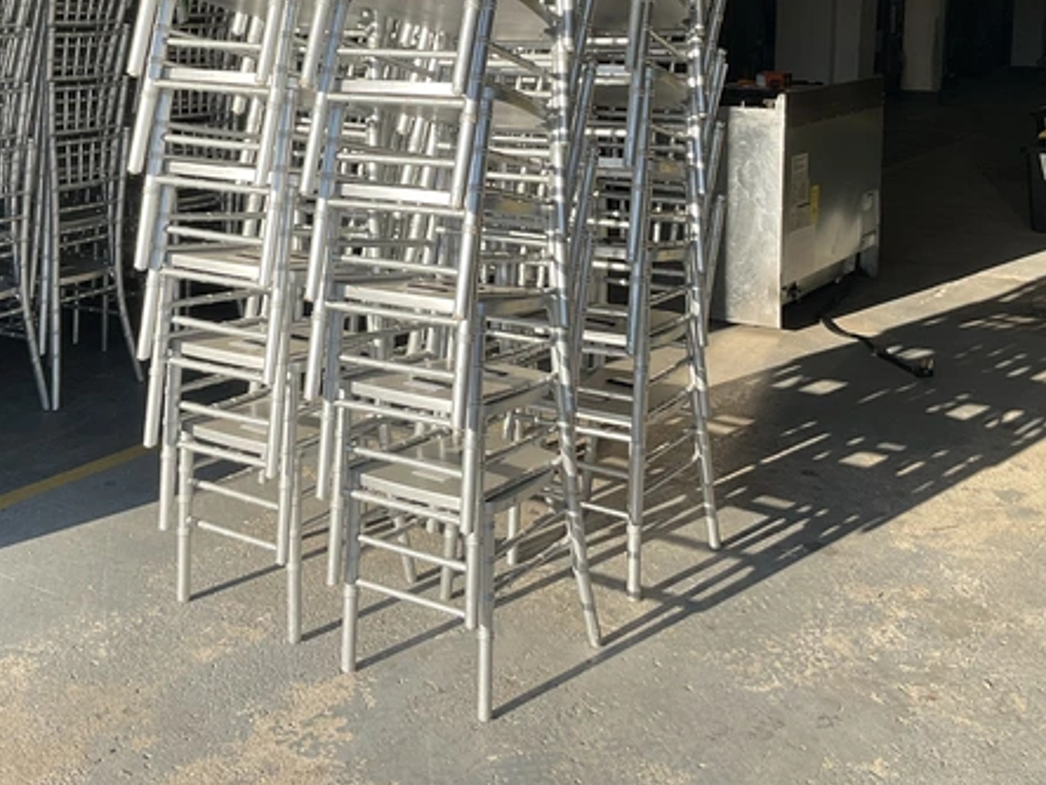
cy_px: 145
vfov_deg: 29.0
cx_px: 452
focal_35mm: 49
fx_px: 1481
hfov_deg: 38.8
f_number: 1.8
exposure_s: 1/781
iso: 25
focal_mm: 3
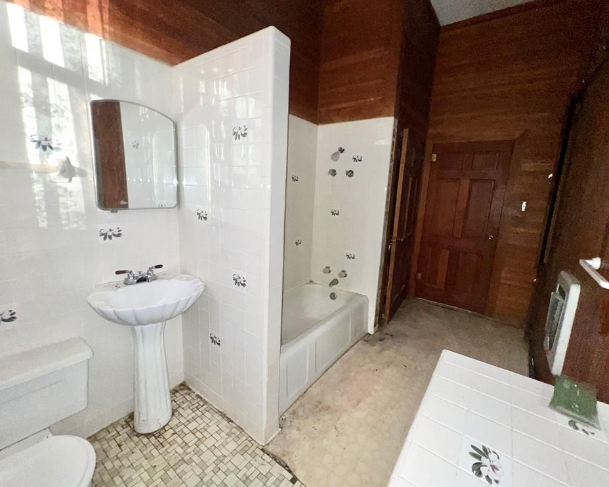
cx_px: 310
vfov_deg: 88.0
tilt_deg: -10.7
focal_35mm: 14
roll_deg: -3.0
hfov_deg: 100.7
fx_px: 252
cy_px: 239
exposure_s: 1/60
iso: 125
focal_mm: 1.57
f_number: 1.8
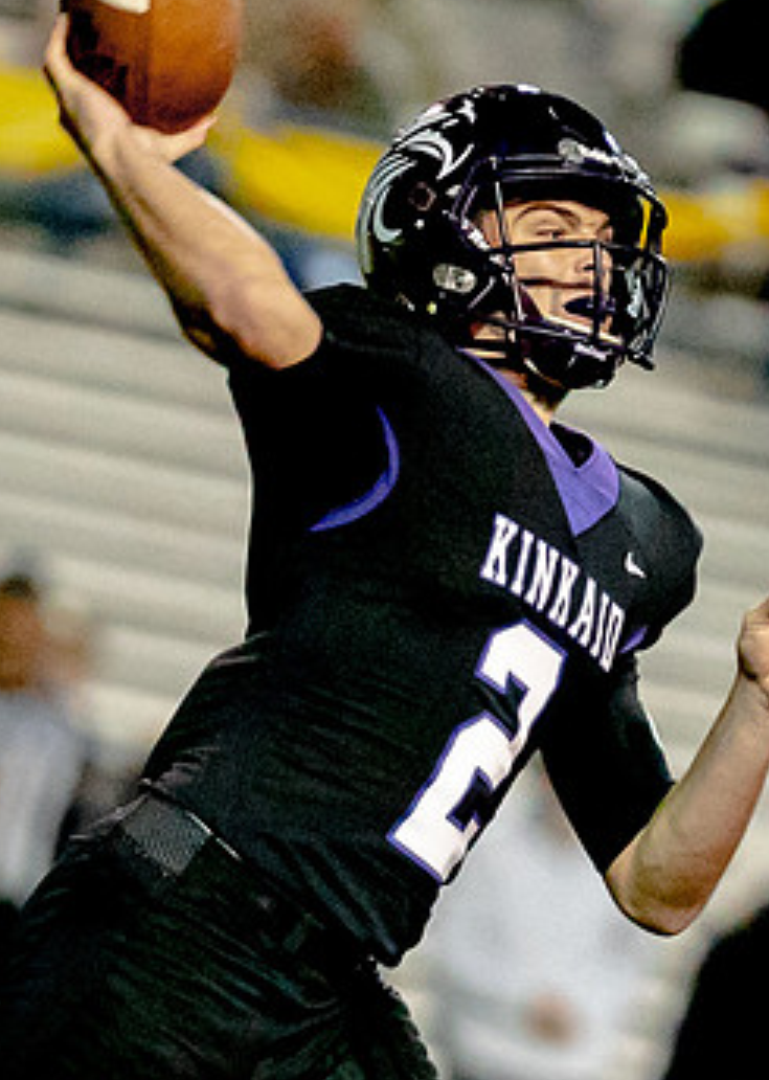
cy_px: 745
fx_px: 22088
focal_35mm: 721
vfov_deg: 2.8
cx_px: 114
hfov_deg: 2.0
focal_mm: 200
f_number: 2.8
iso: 6400
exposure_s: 1/1000
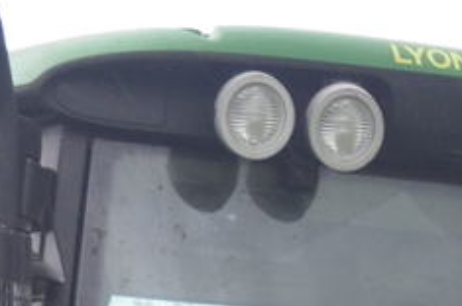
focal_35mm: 318
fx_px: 4071
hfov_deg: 6.4
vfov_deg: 4.1
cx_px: 658
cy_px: 968
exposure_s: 1/125
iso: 280
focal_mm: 29
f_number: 5.6
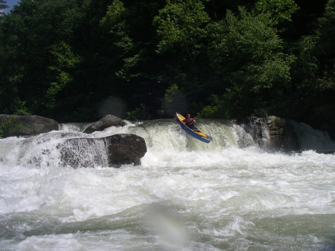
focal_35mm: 37
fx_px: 358
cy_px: 126
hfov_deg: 50.1
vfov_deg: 38.7
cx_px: 168
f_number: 6.9
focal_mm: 5.7
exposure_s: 1/250
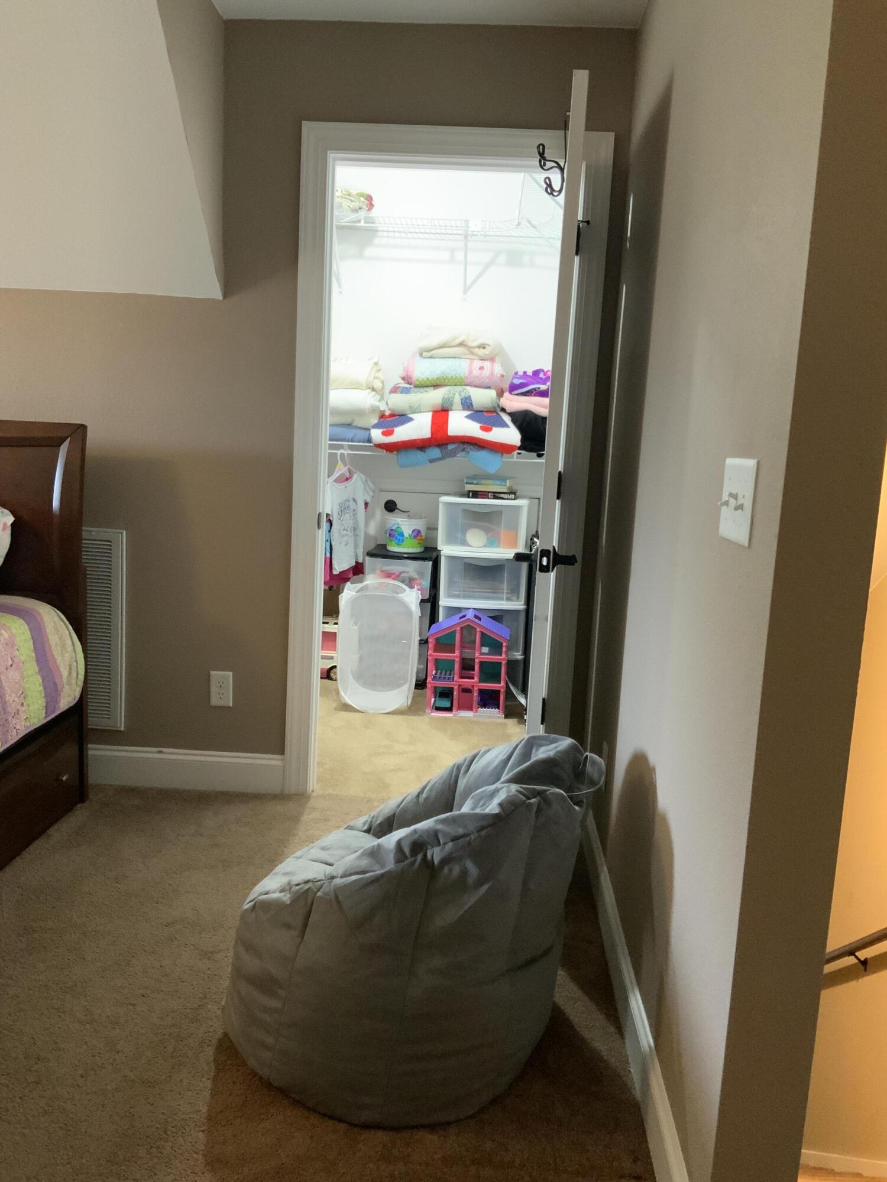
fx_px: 991
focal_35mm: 29
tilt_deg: -8.8
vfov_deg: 61.7
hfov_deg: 48.2
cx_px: 444
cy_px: 591
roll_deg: -2.5
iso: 250
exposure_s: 1/40
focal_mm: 3
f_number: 1.8
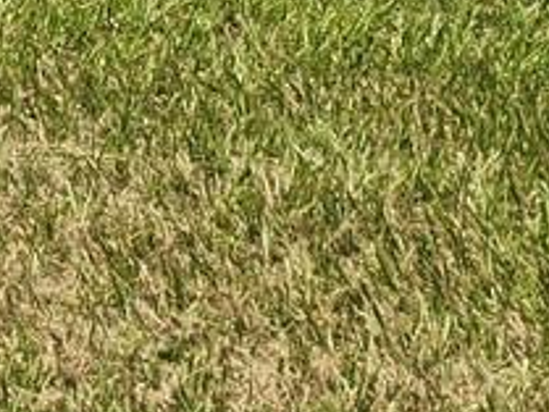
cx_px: -1282
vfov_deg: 7.1
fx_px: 2793
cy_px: -1005
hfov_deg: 8.6
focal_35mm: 176
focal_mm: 5.4
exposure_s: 1/1311
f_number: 1.8
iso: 20
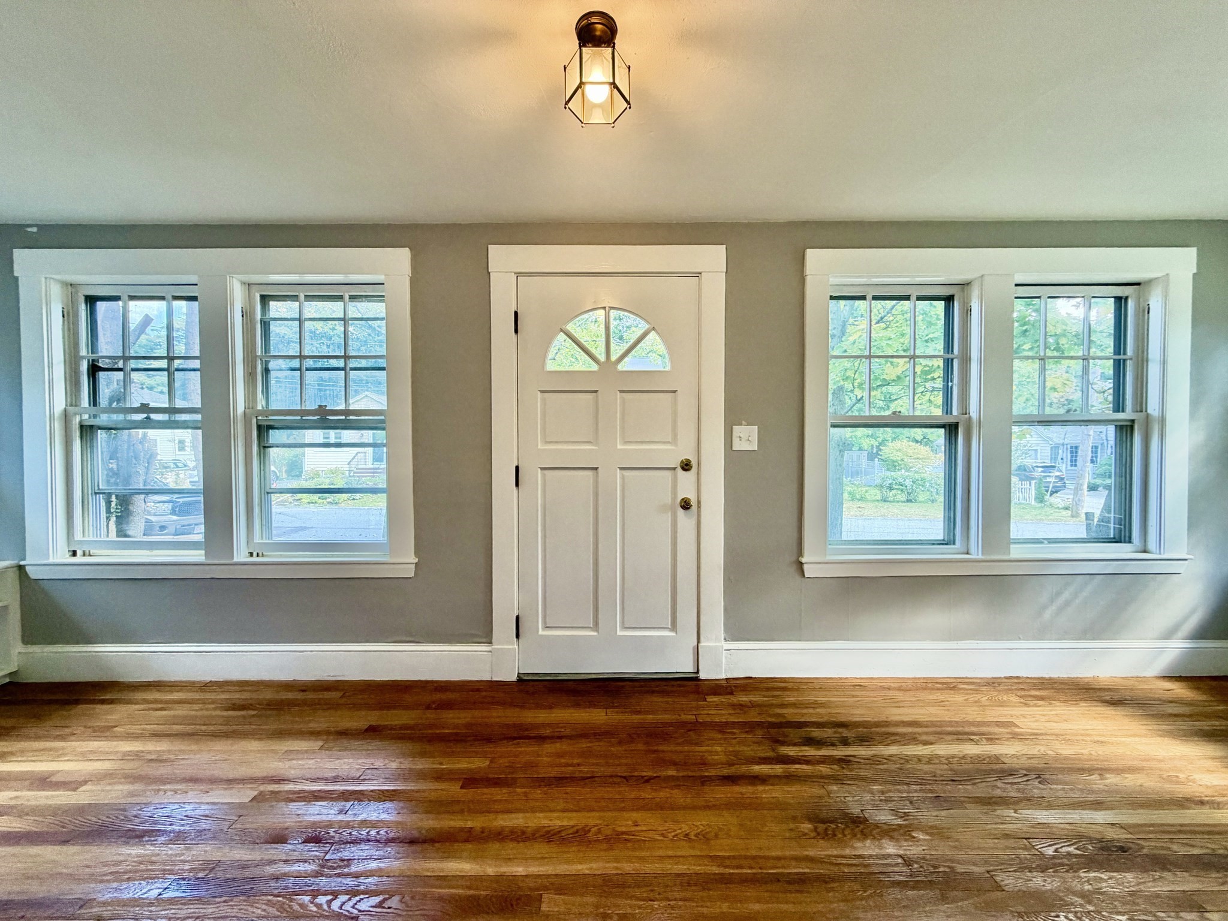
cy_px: 460
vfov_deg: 85.7
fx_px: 497
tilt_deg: -1.1
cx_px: 614
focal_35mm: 14
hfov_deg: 102.1
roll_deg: +0.0
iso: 200
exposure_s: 1/120
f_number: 2.2
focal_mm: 2.22
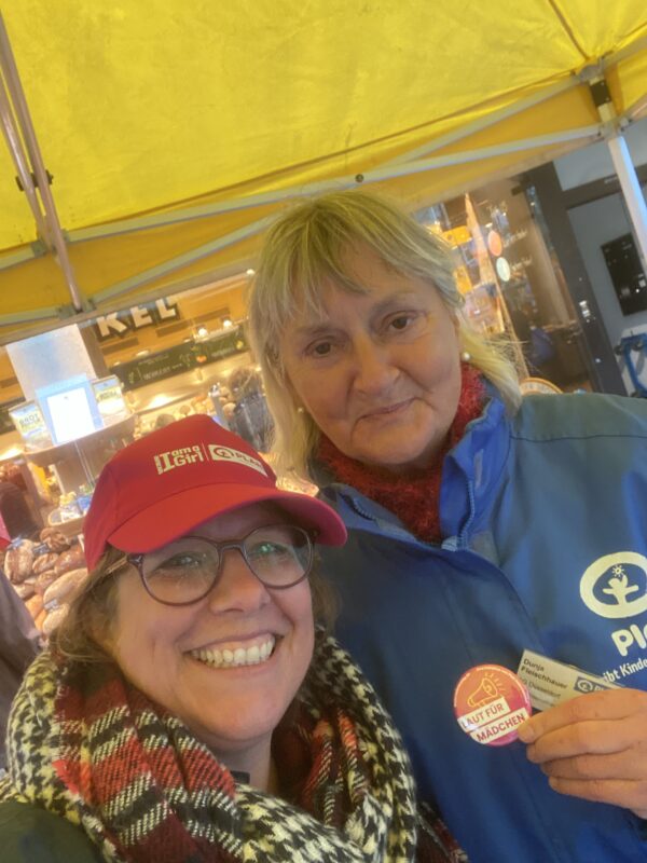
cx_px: 324
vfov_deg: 60.0
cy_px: 432
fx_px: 748
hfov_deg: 46.8
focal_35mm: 30
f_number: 2.2
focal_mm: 2.71
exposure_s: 1/40
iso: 400
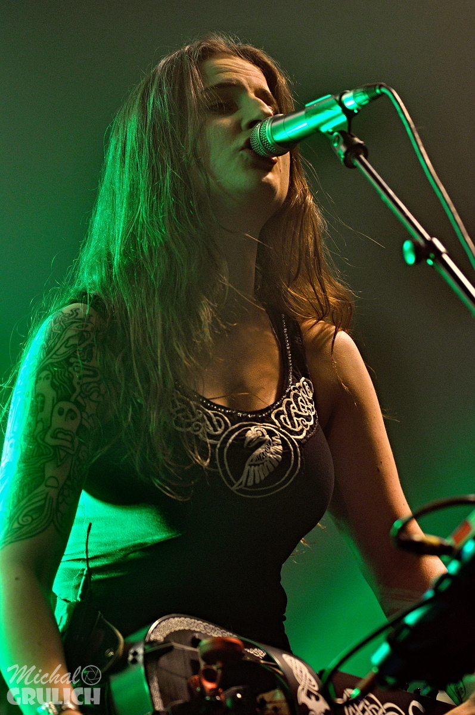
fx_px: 2083
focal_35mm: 105
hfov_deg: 13.0
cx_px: 238
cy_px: 358
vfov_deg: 19.5
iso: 640
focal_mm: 70
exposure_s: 1/125
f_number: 2.8
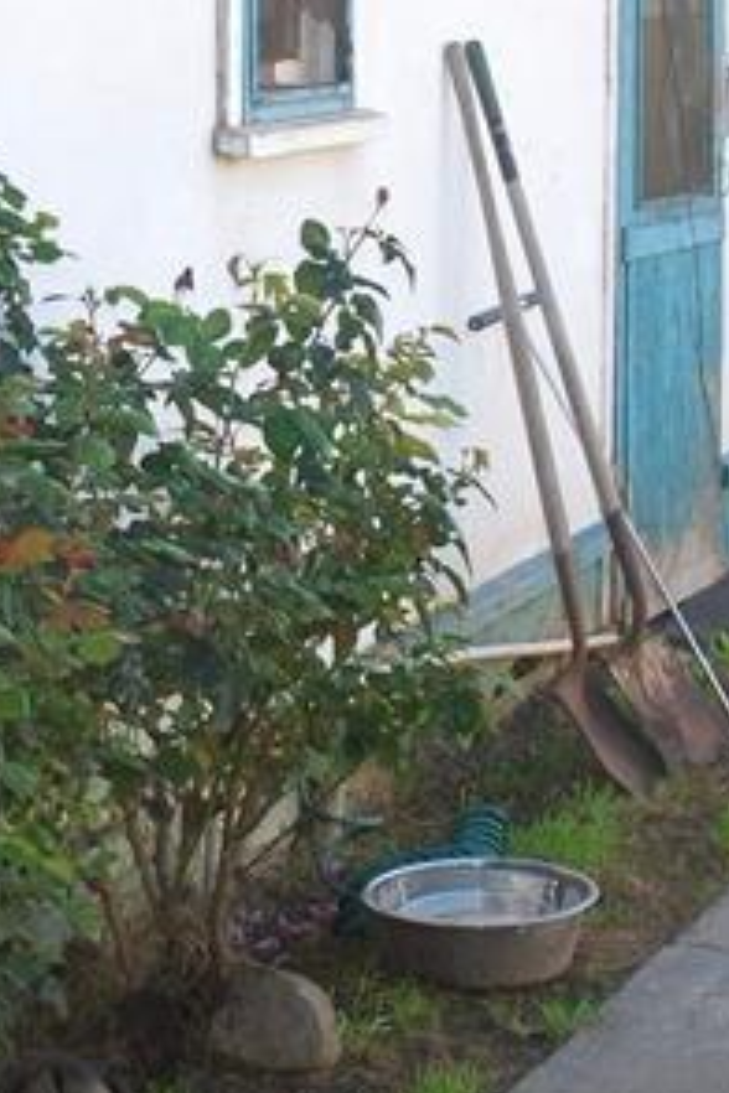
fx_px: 2855
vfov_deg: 21.6
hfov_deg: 14.5
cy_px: 370
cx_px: 156
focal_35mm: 94
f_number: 3.5
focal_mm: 18
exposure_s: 1/125
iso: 110
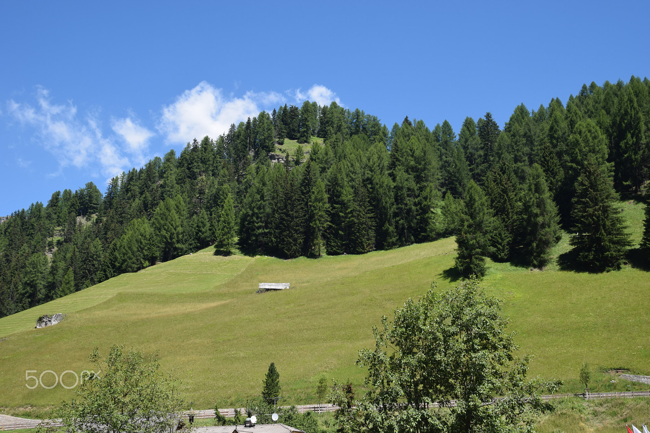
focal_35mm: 46
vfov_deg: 28.9
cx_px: 325
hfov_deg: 42.3
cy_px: 216
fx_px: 839
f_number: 8
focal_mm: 31
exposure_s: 1/250
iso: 200
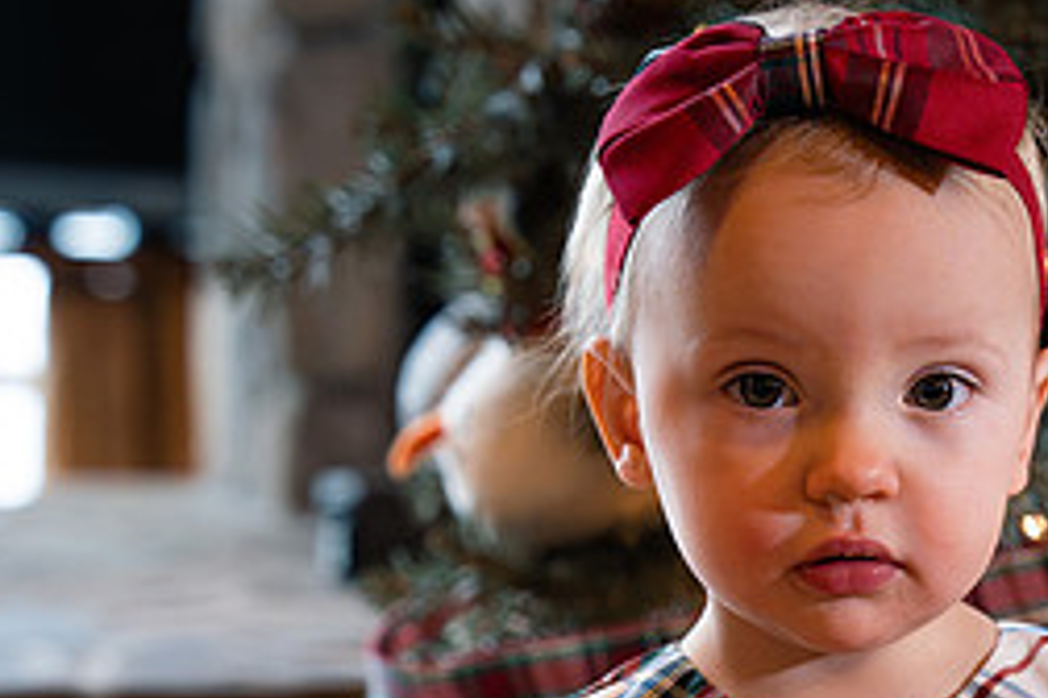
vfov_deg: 8.8
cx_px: 1015
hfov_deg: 13.2
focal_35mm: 154
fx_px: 4483
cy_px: 733
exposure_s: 1/160
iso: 800
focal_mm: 67
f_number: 4
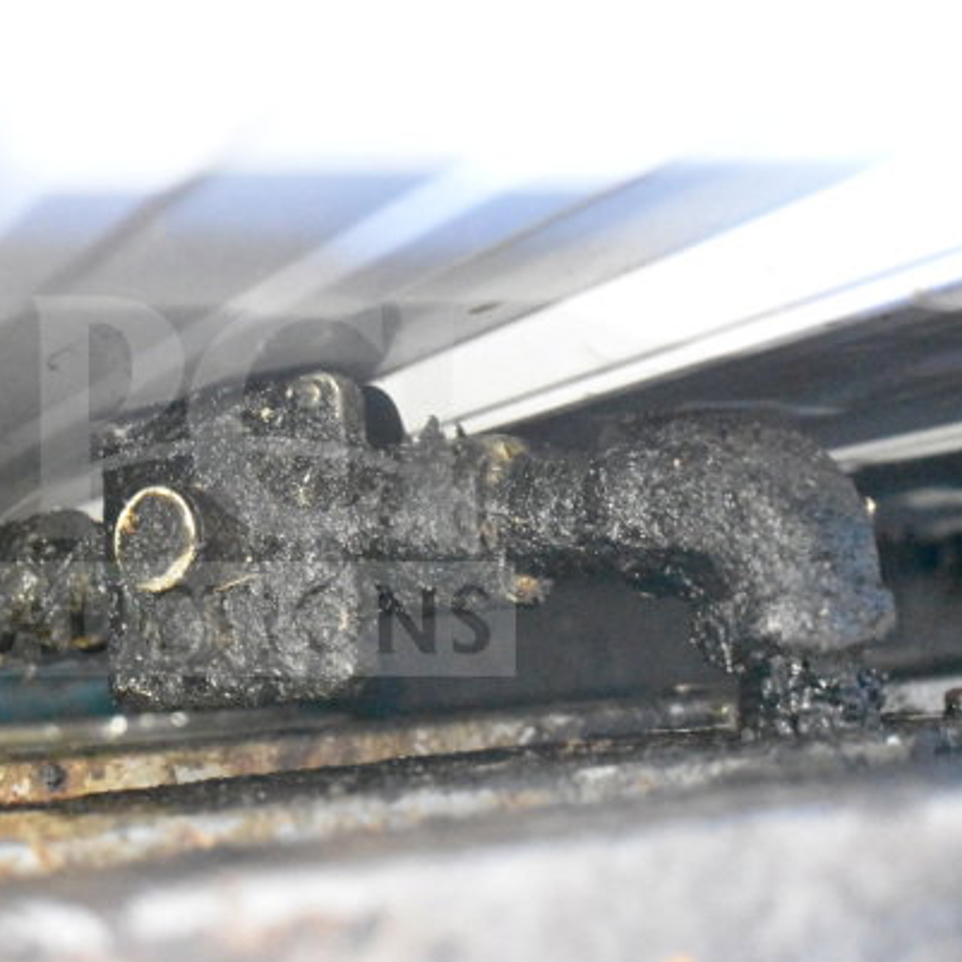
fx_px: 2075
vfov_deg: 26.1
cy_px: 486
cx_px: 245
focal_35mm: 66
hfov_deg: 25.8
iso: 25600
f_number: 4.5
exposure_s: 1/40
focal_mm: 34
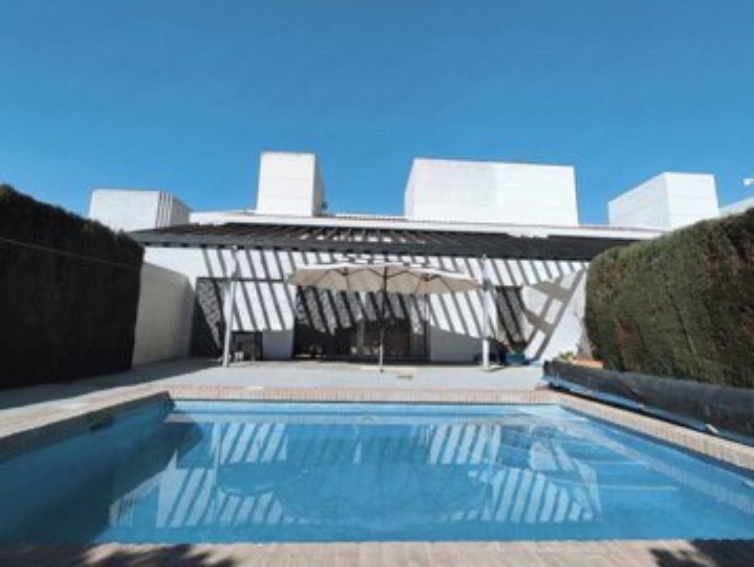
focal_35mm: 16
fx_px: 349
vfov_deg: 78.2
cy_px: 284
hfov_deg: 94.4
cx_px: 377
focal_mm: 1.65
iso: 50
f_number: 2.2
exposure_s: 1/2182
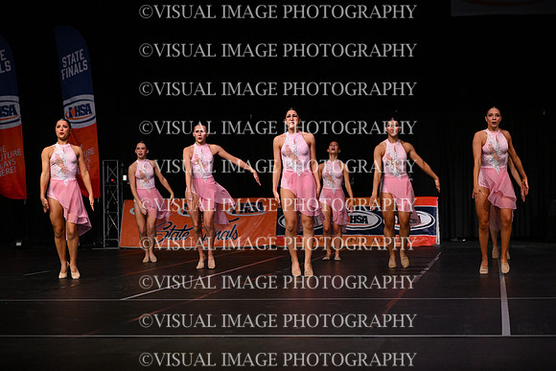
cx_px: 278
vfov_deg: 15.5
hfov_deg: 23.1
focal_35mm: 88
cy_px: 186
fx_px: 1359
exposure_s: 1/1000
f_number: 4
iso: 8000
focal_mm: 88
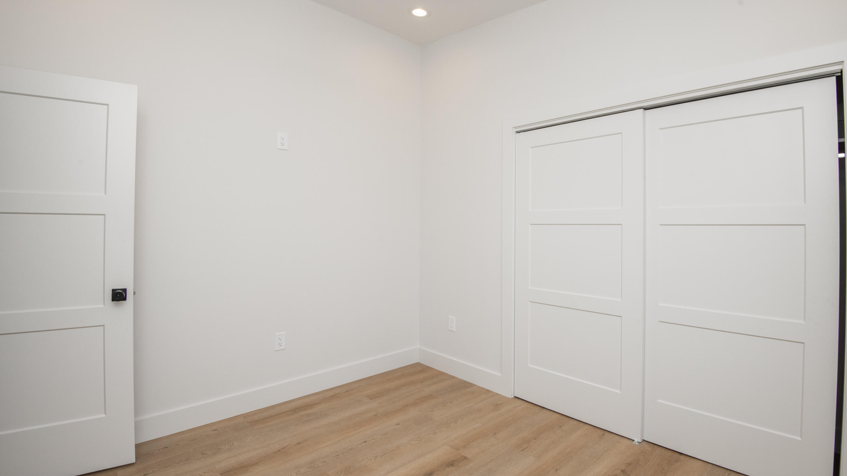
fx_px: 382
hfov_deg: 95.9
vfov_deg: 63.9
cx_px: 425
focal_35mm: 17
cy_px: 223
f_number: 9
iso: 400
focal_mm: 16
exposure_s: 1/250
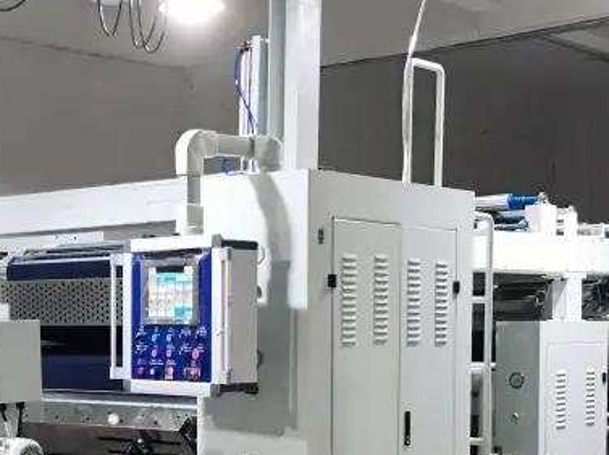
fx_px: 1353
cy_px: 437
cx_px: 137
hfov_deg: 25.0
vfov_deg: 18.7
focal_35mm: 77
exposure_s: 1/17
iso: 80
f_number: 2.2
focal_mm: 4.15
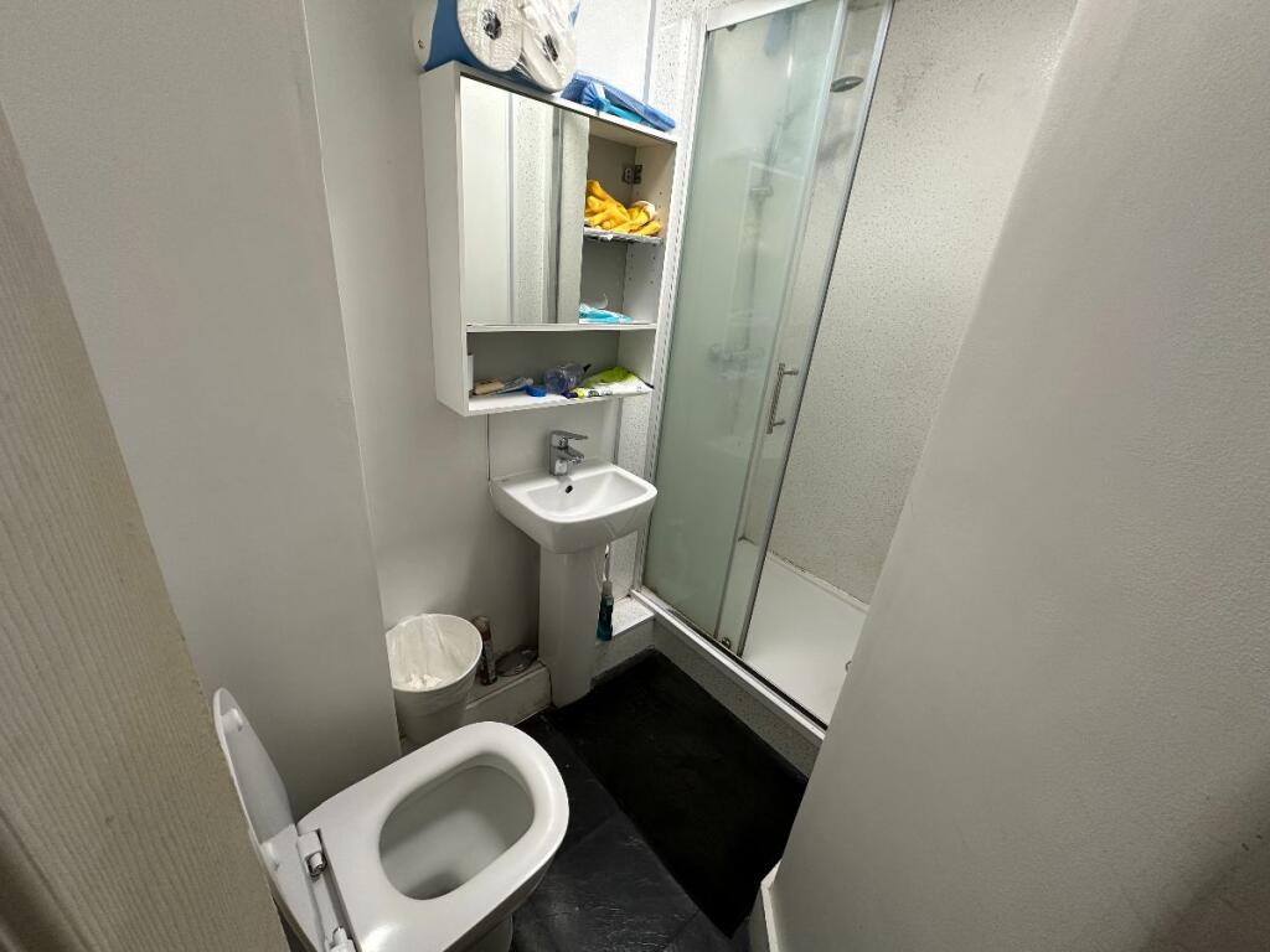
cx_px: 635
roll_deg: -5.9
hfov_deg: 102.1
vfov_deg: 85.7
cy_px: 476
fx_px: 514
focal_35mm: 14
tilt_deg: -23.3
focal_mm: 2.22
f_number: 2.2
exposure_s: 1/100
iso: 200
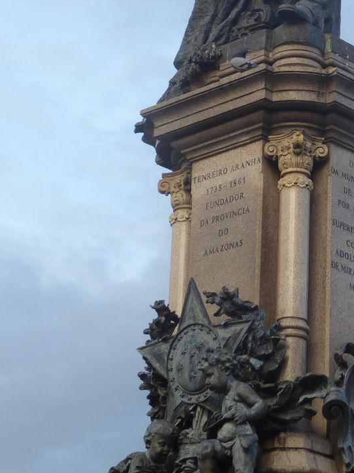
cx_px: 353
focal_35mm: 137
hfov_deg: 10.7
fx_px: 1868
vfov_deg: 14.4
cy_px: 140
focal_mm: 10.9
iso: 80
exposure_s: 1/100
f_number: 4.3
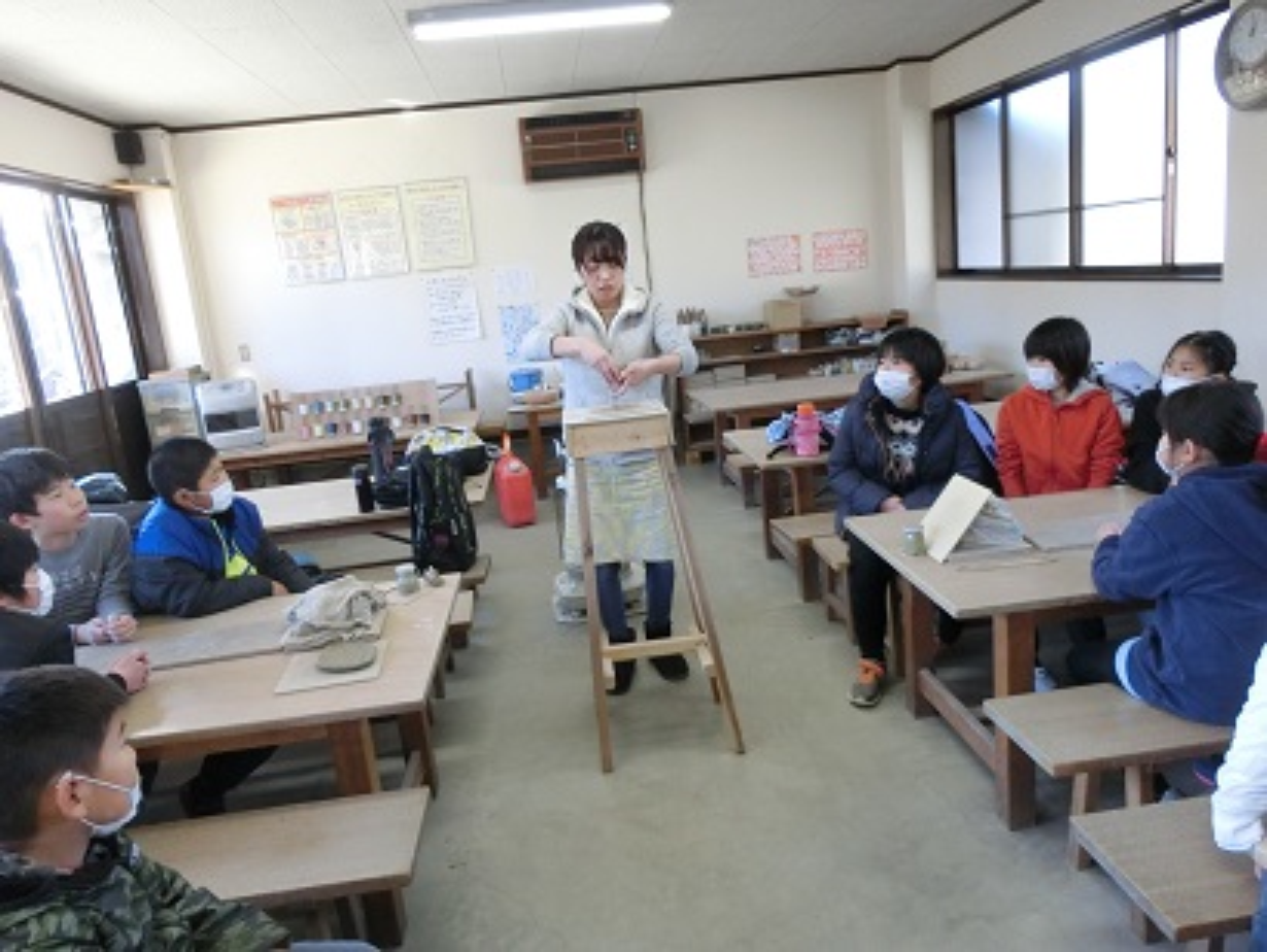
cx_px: 634
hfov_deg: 69.4
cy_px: 476
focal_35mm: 25
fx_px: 916
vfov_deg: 54.9
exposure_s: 1/50
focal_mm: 4.5
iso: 400
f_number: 3.5
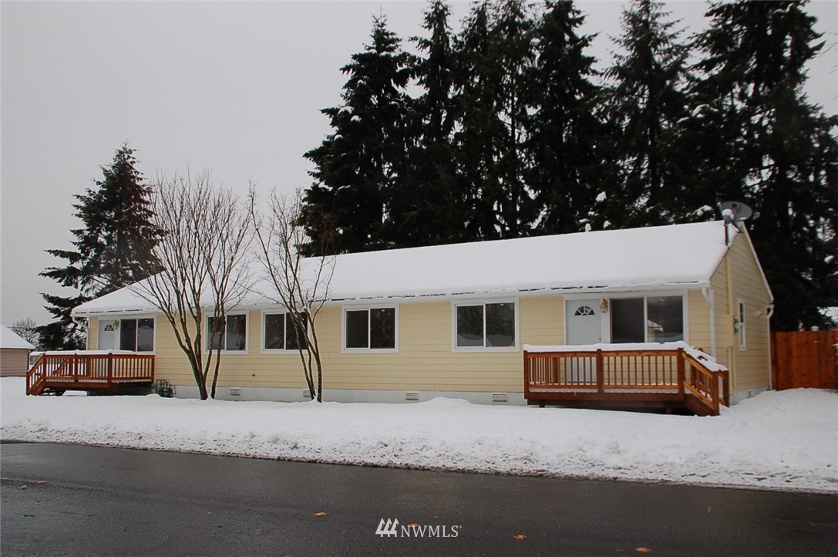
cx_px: 419
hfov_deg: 51.3
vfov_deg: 35.4
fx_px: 872
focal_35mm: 38
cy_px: 278
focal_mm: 25
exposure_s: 1/320
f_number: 9
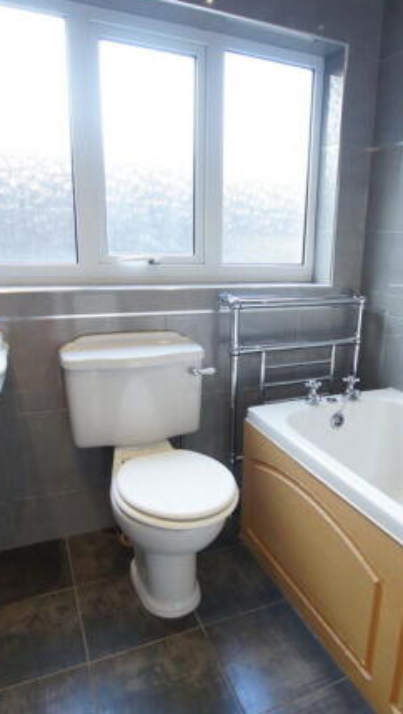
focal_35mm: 24
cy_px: 359
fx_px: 455
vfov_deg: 76.3
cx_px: 258
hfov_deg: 47.2
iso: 500
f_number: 4
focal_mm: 10
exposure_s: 1/60
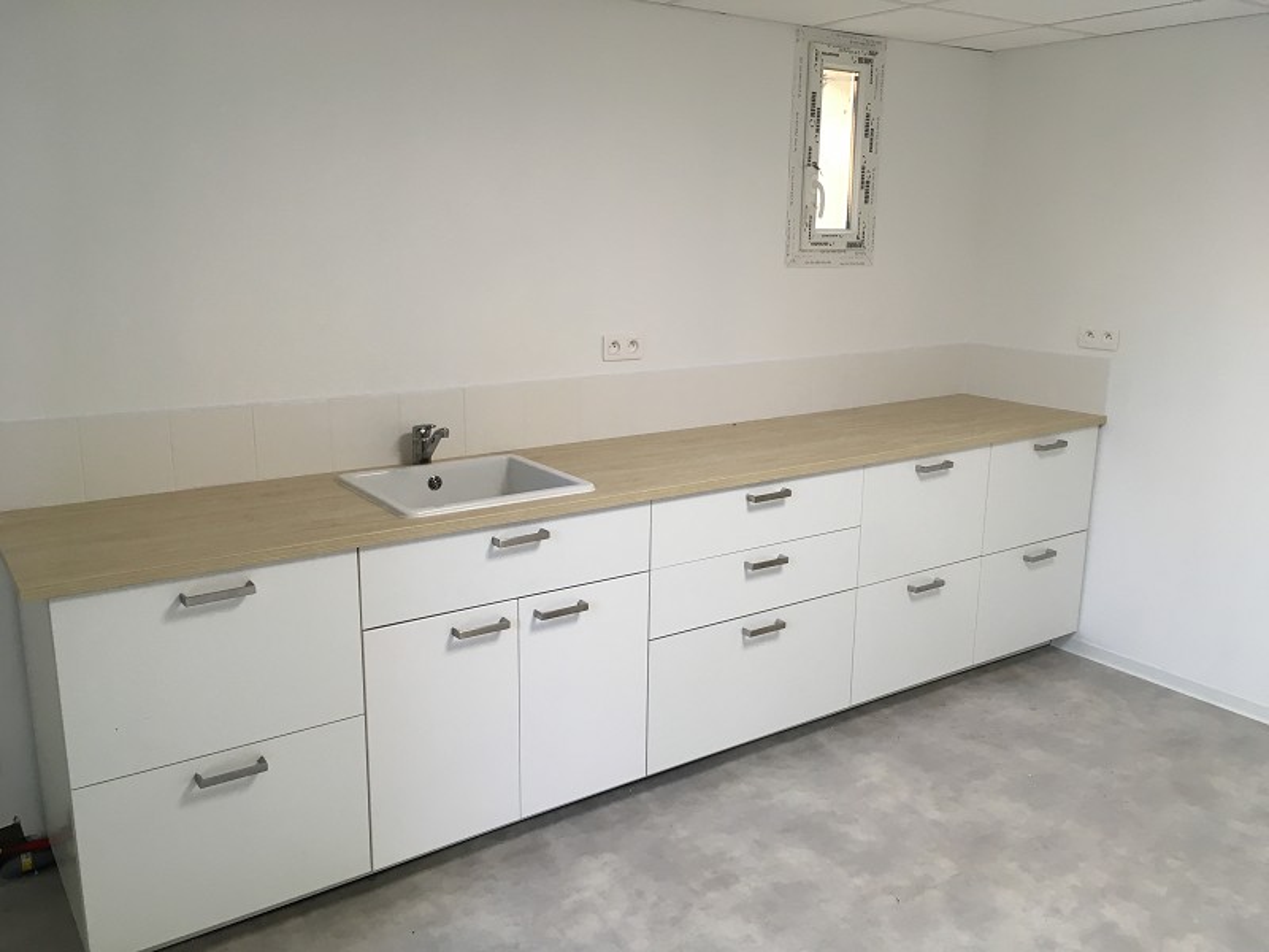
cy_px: 476
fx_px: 1063
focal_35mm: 29
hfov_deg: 61.7
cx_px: 634
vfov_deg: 48.2
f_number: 2.2
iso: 25
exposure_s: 1/33
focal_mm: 4.15
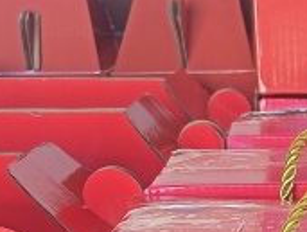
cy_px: 450
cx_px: 418
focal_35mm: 112
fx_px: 995
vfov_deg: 12.0
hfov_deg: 16.4
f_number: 1.75
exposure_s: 1/100
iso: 439
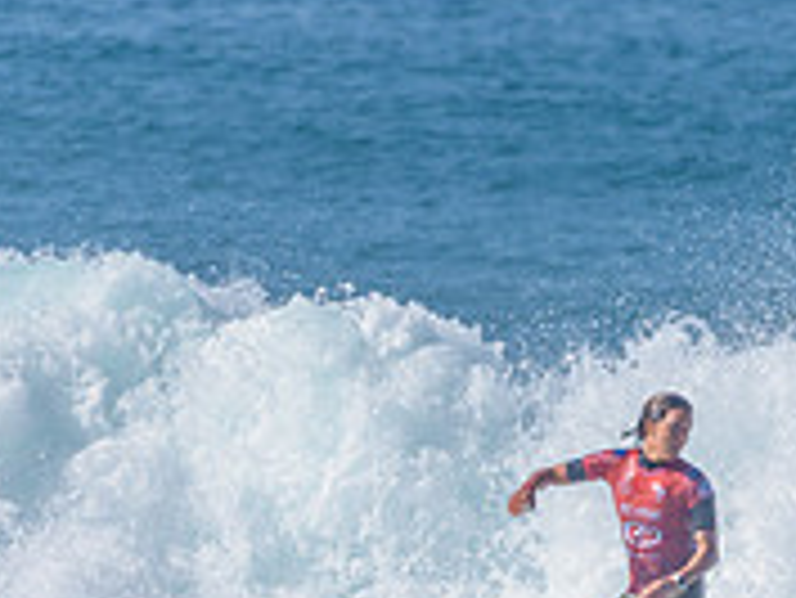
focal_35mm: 1573
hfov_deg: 1.3
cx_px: 558
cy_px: 672
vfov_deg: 0.9
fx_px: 36196
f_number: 5.6
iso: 140
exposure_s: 1/2000
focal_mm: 500
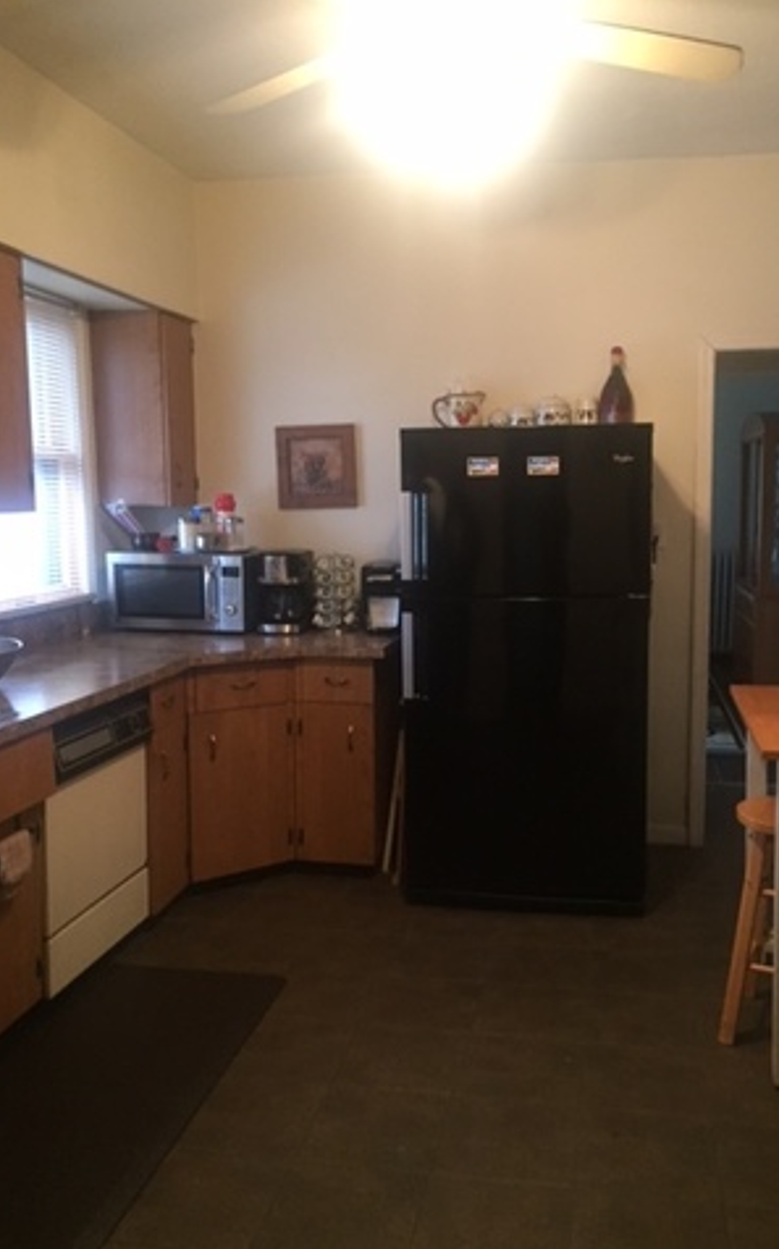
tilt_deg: -7.7
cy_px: 624
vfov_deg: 61.3
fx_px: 1054
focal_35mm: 31
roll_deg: +0.1
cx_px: 441
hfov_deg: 40.5
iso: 250
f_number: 2.2
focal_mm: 4.15
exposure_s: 1/20
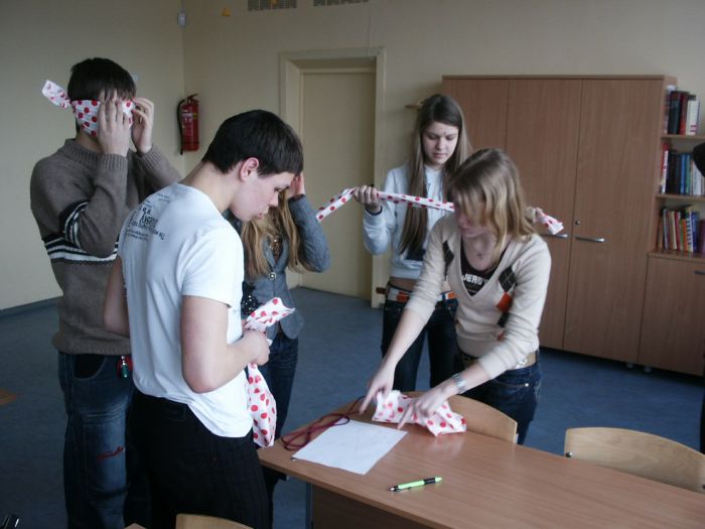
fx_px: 713
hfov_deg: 52.6
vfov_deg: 40.7
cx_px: 352
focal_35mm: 35
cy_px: 264
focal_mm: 7.18
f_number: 3
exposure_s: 1/45
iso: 64
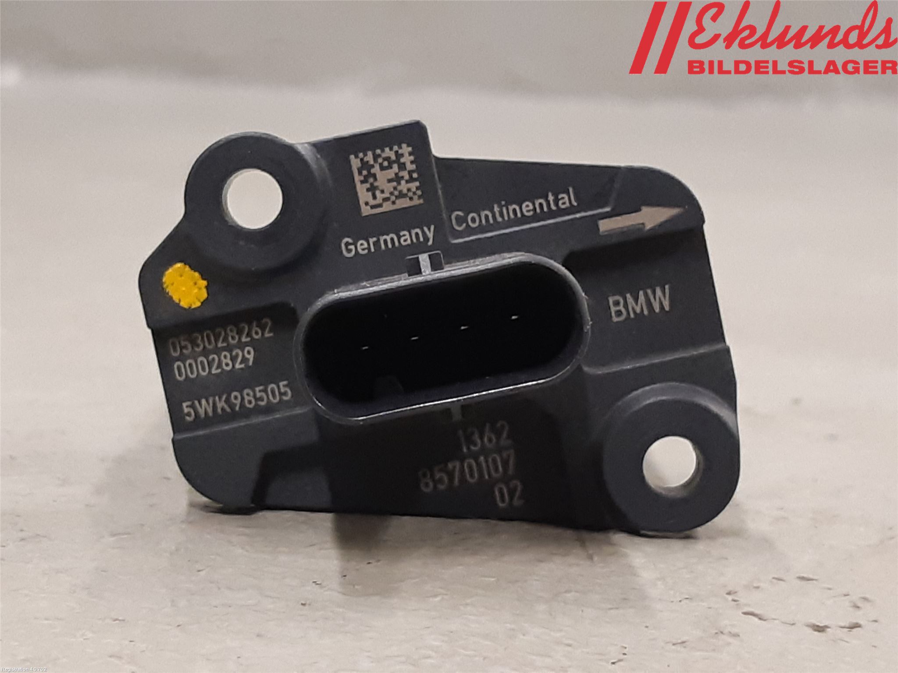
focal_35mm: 26
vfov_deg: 53.1
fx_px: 674
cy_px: 336
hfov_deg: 67.3
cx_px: 449
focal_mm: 3.93
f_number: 1.7
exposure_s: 1/50
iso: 200
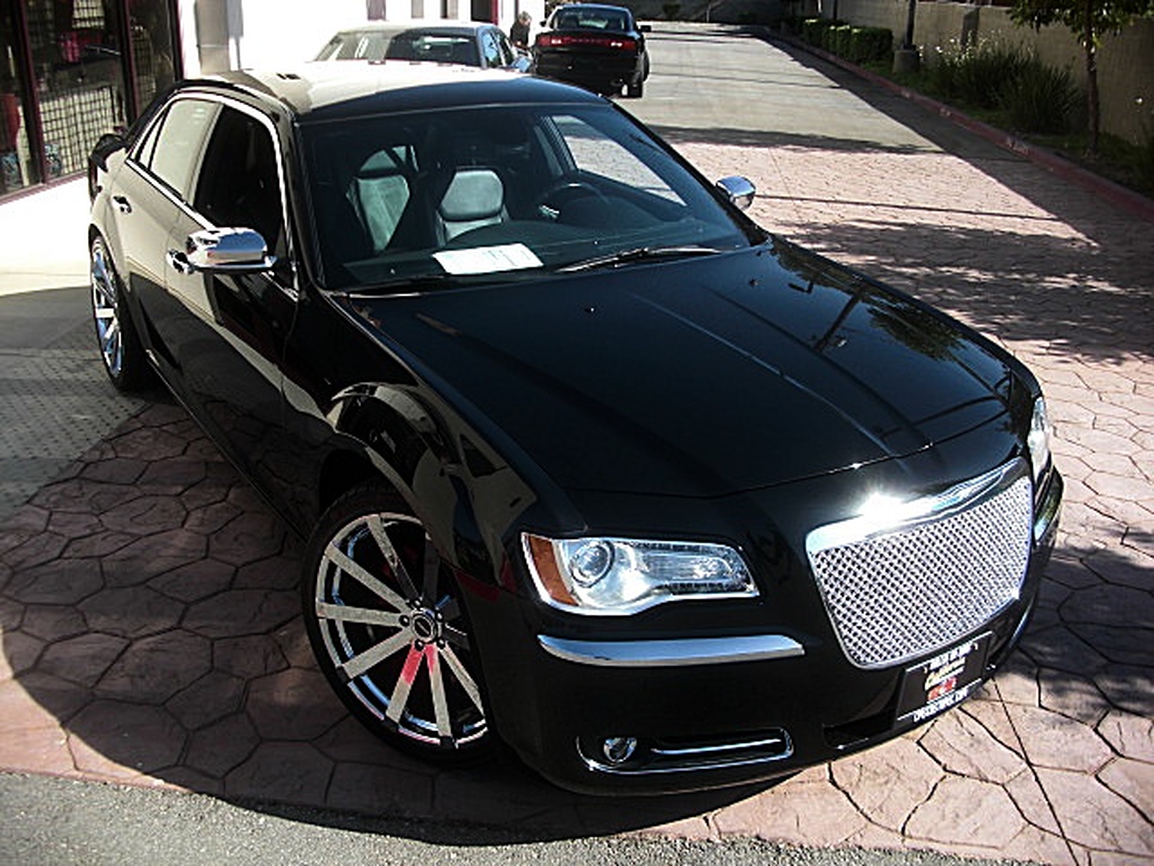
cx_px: 577
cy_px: 433
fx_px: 1200
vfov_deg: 39.7
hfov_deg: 51.4
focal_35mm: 36
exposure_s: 1/400
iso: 50
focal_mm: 6.3
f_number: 2.8
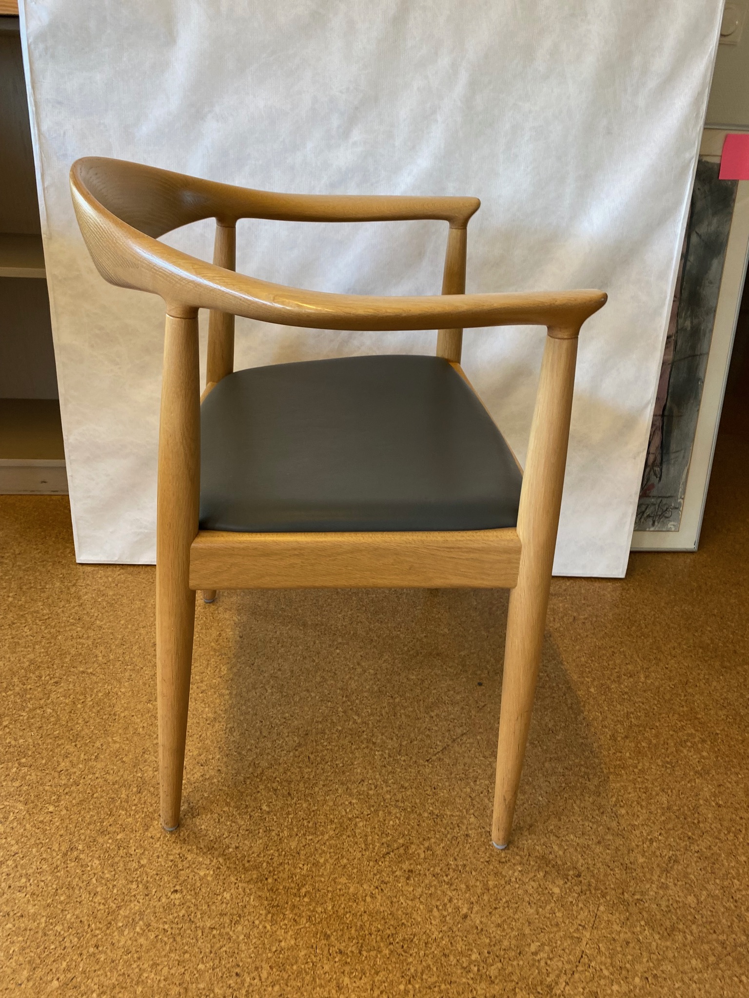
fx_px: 750
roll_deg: -2.6
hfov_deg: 53.1
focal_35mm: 26
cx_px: 374
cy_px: 499
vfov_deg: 67.3
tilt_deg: -29.4
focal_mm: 4.25
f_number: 1.8
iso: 100
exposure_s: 1/100
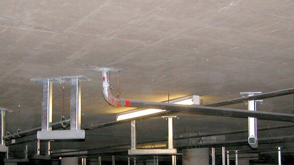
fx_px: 522
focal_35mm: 67
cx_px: 131
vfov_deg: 17.8
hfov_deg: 31.4
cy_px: 132
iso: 200
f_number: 2.9
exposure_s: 1/60
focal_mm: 10
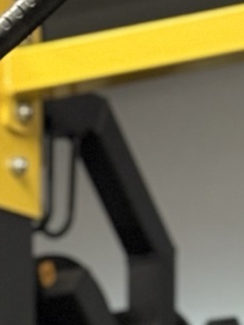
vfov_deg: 6.4
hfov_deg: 5.1
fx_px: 2748
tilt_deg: +1.1
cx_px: 160
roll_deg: +0.1
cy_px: 769
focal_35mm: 293
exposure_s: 1/40
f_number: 1.6
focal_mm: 5.96
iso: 250
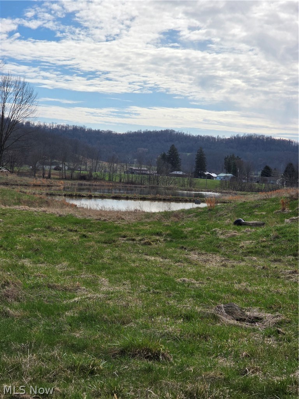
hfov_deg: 21.3
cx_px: 150
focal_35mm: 69
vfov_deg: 28.2
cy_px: 200
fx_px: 795
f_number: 2.4
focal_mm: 7.9
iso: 50
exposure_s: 1/3117
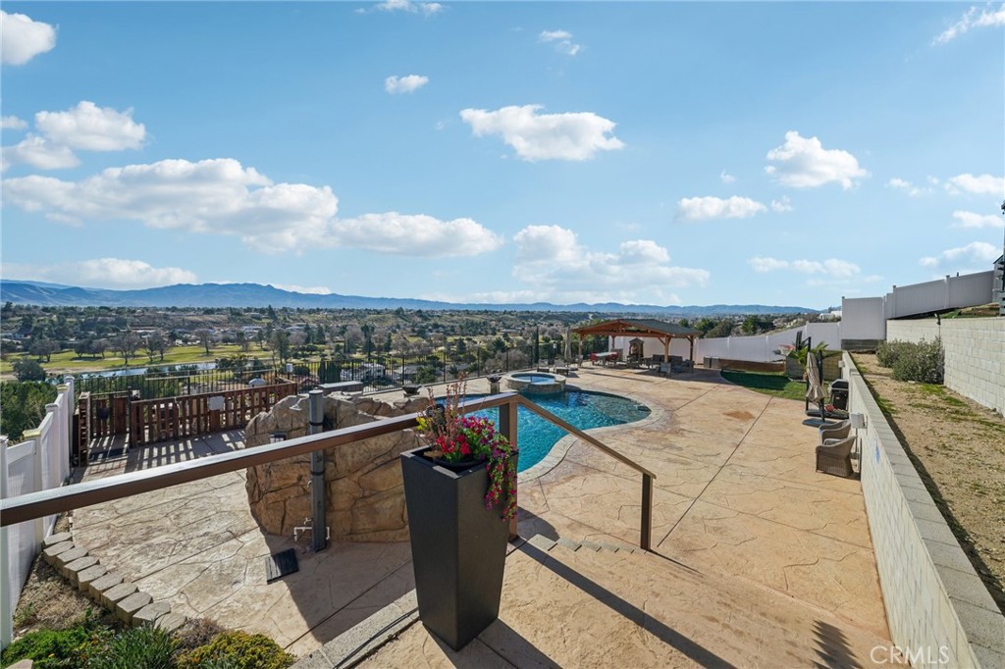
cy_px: 334
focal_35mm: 13
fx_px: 363
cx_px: 502
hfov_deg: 108.3
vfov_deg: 85.4
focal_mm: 13
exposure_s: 1/320
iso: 100
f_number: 8
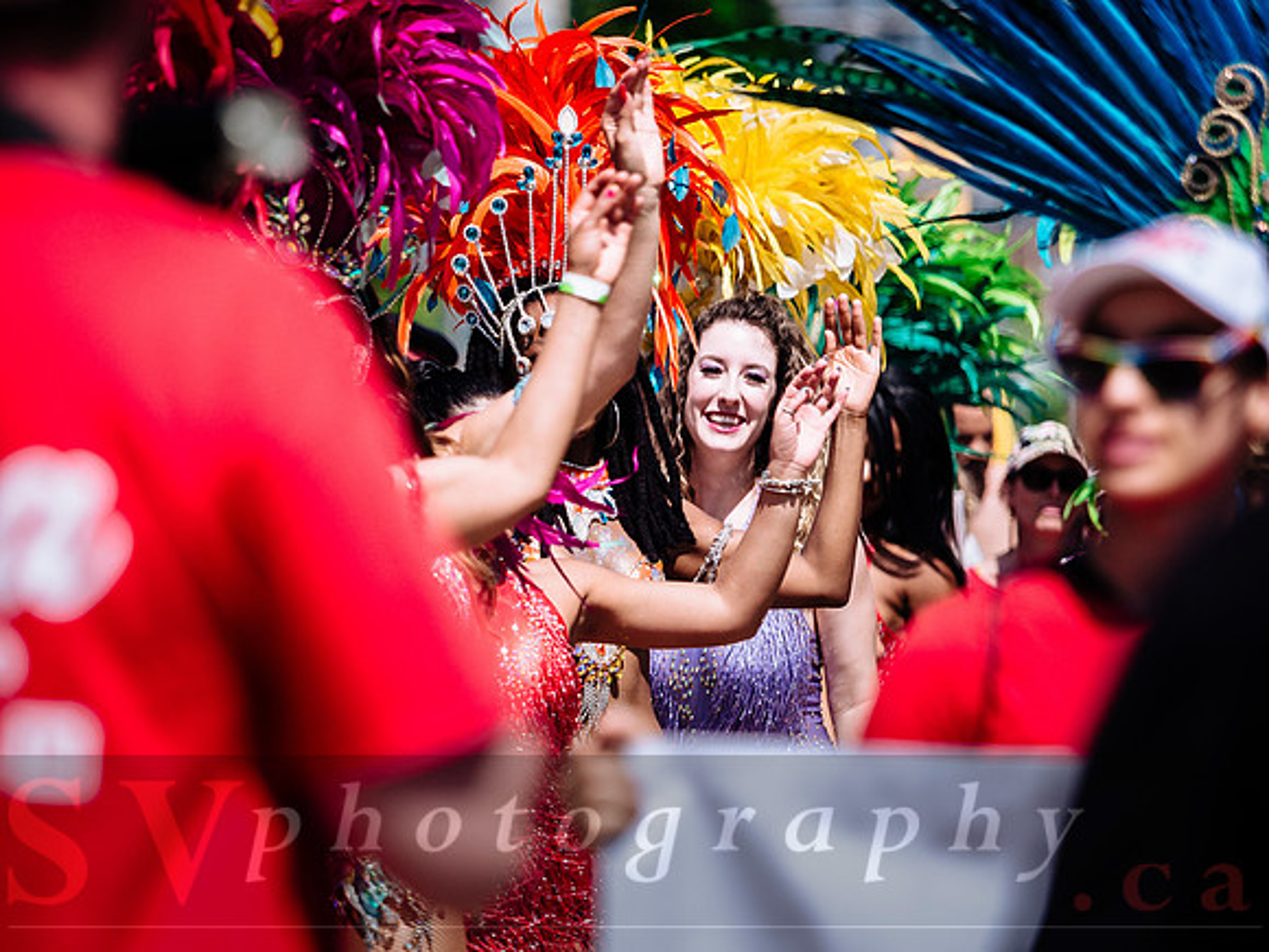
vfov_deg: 4.3
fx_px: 12791
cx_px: 531
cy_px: 401
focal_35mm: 349
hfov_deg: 5.7
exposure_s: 1/4000
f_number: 2.8
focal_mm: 150
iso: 200
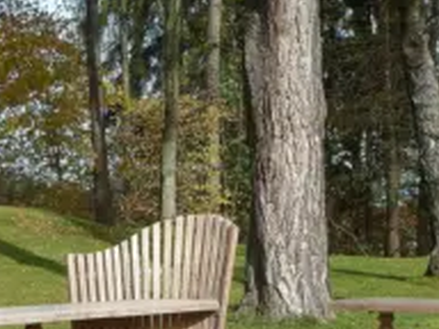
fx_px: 1015
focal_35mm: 80
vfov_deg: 18.2
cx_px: 208
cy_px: 272
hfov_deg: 24.4
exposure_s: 1/500
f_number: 3.5
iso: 100
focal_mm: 5.7
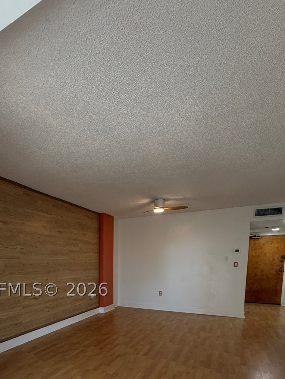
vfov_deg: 70.6
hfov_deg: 59.1
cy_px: 290
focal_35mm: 22
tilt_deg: -5.6
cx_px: 86
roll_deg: +0.1
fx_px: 241
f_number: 2.2
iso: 250
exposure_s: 1/120
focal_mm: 2.22
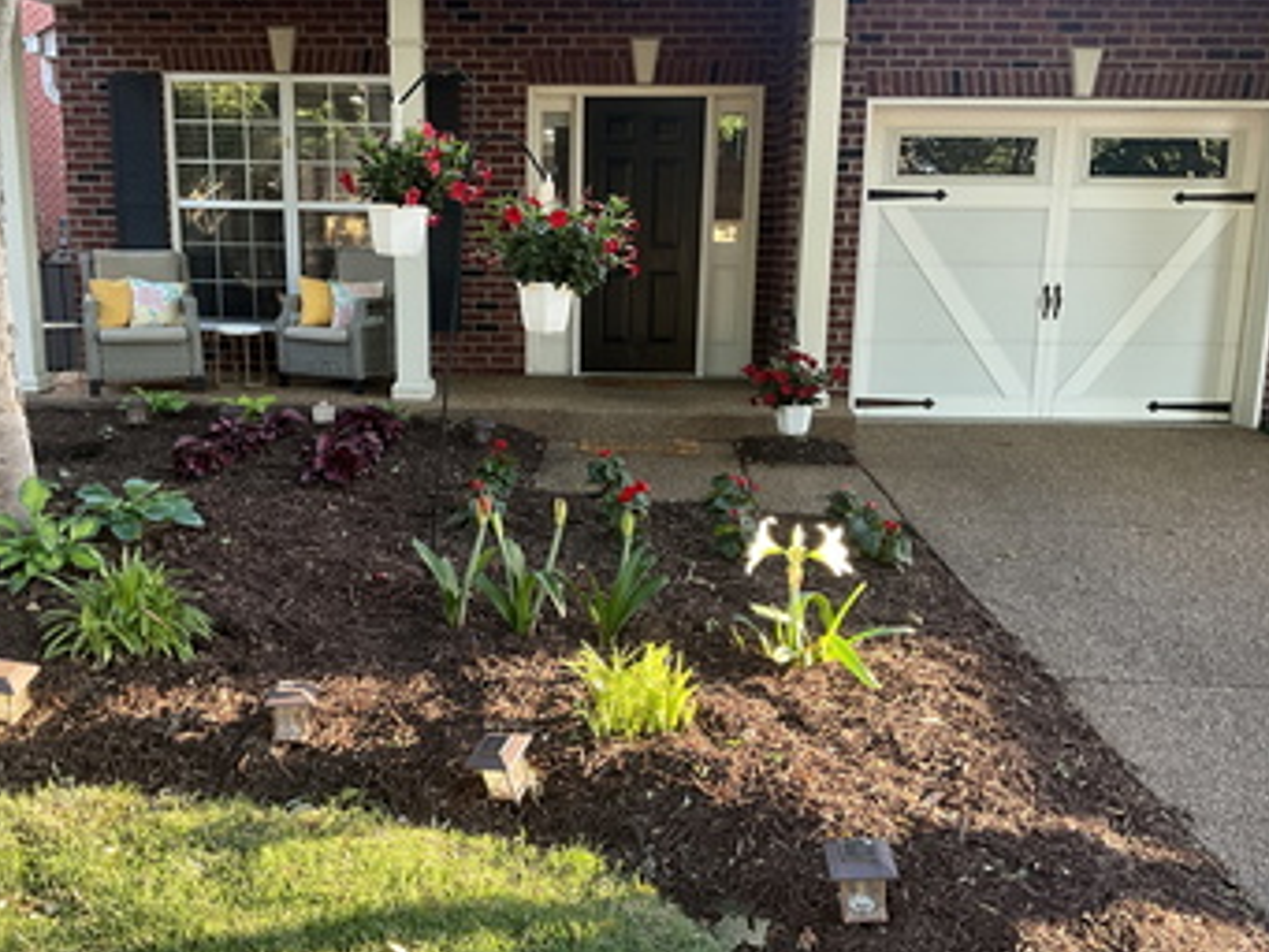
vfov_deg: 41.8
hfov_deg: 53.8
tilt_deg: -12.4
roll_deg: -1.5
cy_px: 502
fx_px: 1247
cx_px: 558
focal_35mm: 34
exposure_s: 1/122
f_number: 1.8
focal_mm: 3
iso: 64
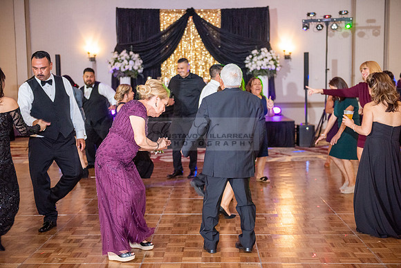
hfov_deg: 35.6
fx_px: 624
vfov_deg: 24.2
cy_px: 134
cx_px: 200
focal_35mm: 56
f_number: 2.8
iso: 1600
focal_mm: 56
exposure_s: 1/125
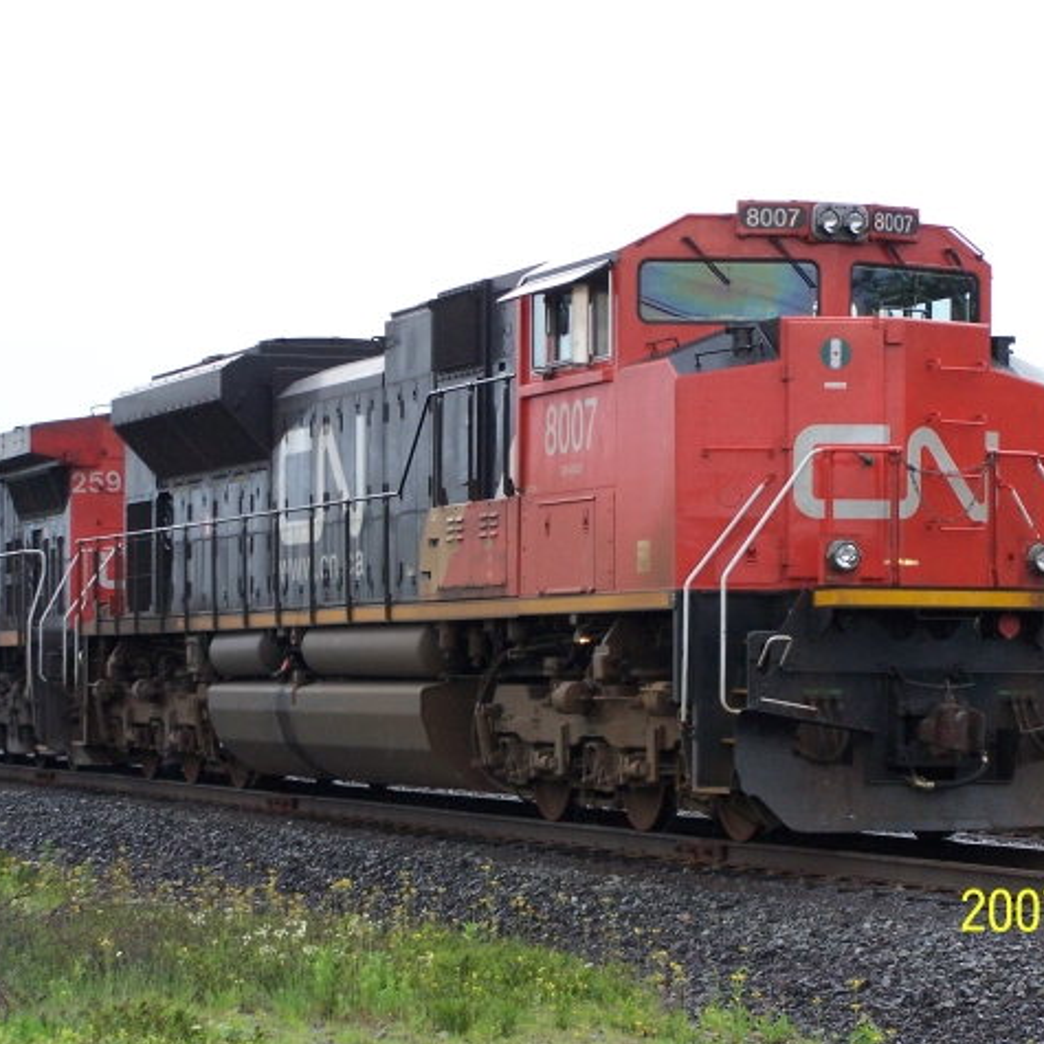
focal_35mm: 125
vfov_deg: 14.0
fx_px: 4265
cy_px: 523
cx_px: 607
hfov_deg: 13.9
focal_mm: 17.5
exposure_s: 1/200
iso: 140
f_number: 3.2
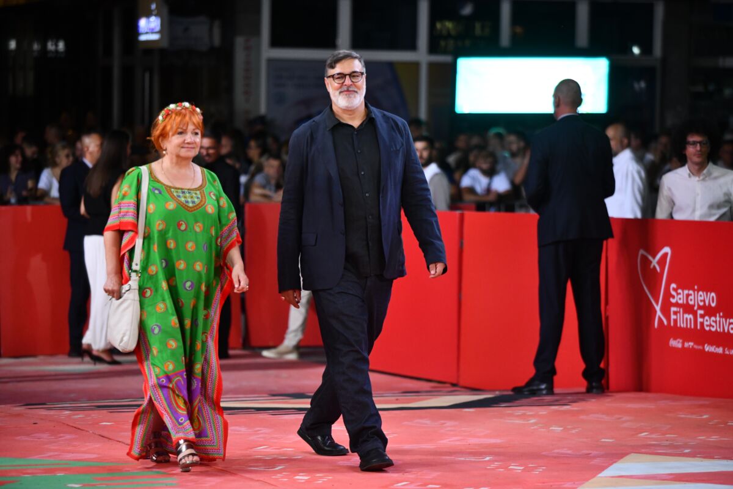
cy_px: 244
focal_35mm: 135
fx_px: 2749
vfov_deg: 10.2
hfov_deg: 15.2
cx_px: 366
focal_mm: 135
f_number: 2.8
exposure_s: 1/1250
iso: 2000
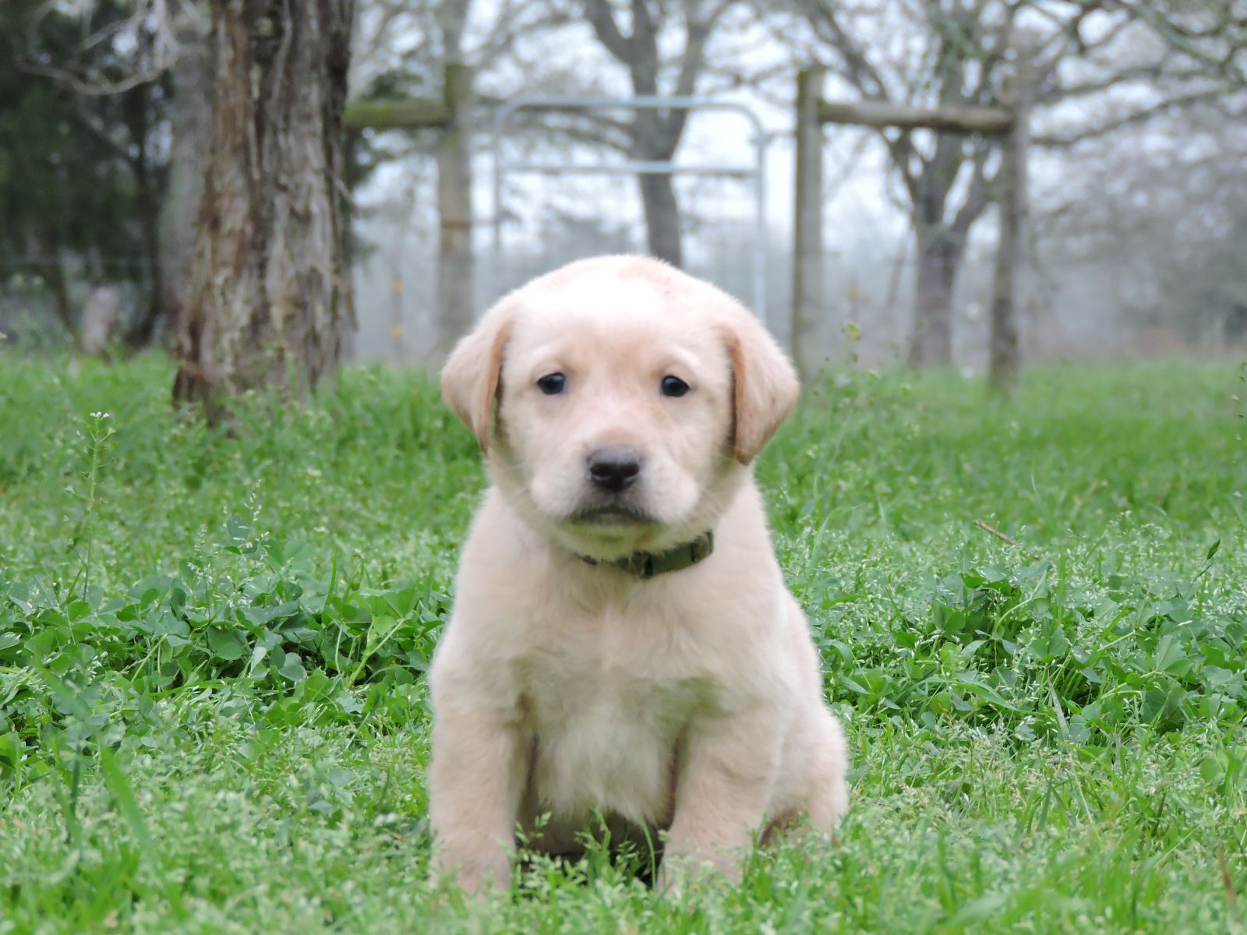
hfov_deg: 11.6
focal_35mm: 170
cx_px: 624
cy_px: 468
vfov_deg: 8.7
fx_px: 6124
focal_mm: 30.3
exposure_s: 1/100
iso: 800
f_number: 4.5
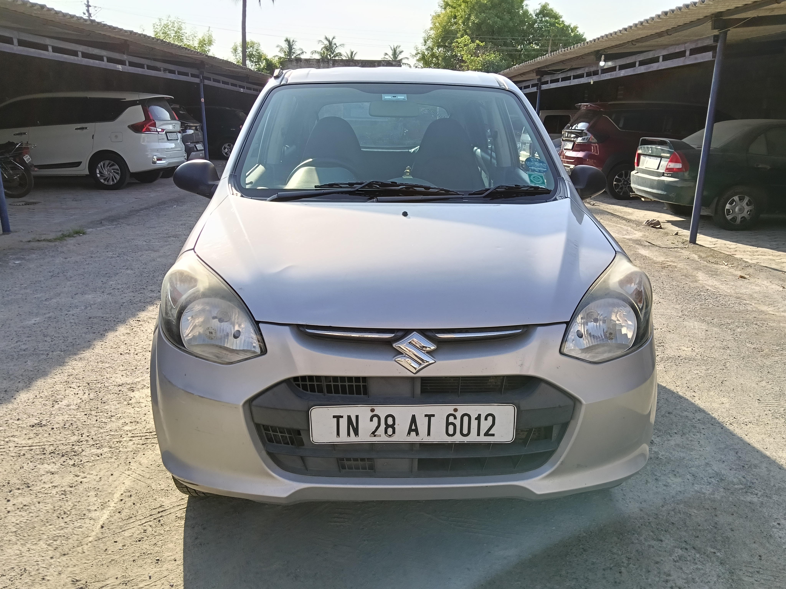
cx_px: 393
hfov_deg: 65.3
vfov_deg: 51.4
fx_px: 613
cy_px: 294
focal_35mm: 27
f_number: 1.8
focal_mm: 3.98
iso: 50
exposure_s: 1/294
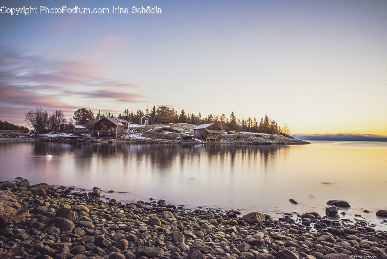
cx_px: 194
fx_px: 258
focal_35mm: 24
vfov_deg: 53.2
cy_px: 130
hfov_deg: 73.7
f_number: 22
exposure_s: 30
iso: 320
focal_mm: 24
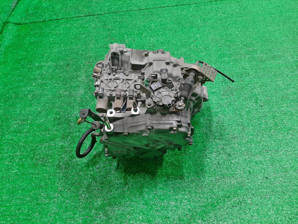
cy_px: 112
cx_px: 149
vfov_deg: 53.1
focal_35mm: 26
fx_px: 224
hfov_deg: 67.3
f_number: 1.7
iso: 154
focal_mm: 3.93
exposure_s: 1/50
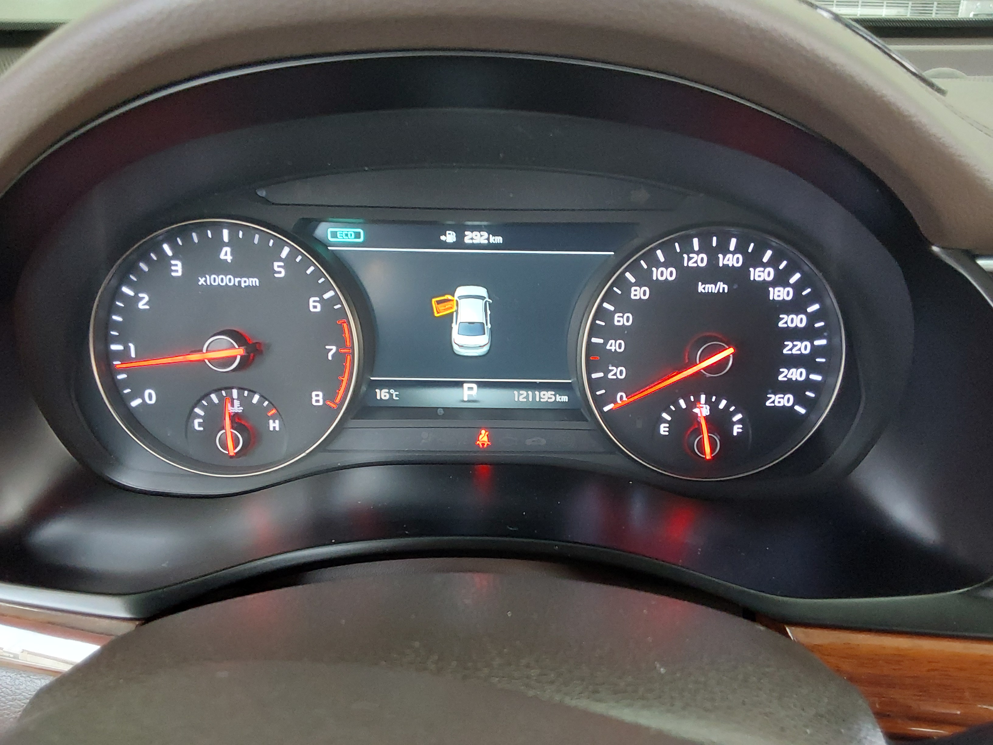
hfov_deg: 63.4
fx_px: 803
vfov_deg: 49.7
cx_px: 496
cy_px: 372
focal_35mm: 28
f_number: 1.9
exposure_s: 1/40
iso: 400
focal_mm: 2.91
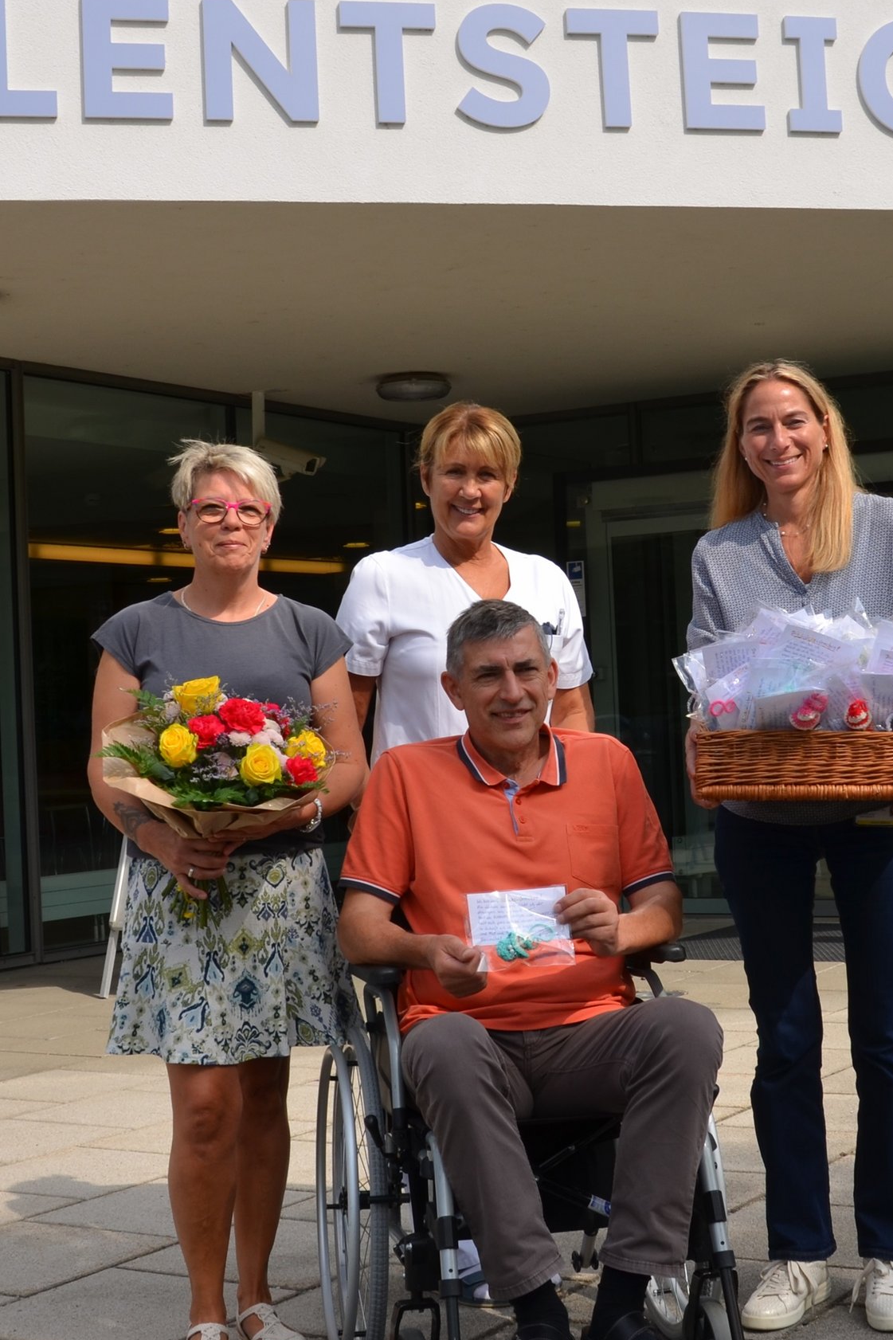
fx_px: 2269
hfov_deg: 22.2
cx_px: 535
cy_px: 652
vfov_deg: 32.9
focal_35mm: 61
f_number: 10
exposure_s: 1/250
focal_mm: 21
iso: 100
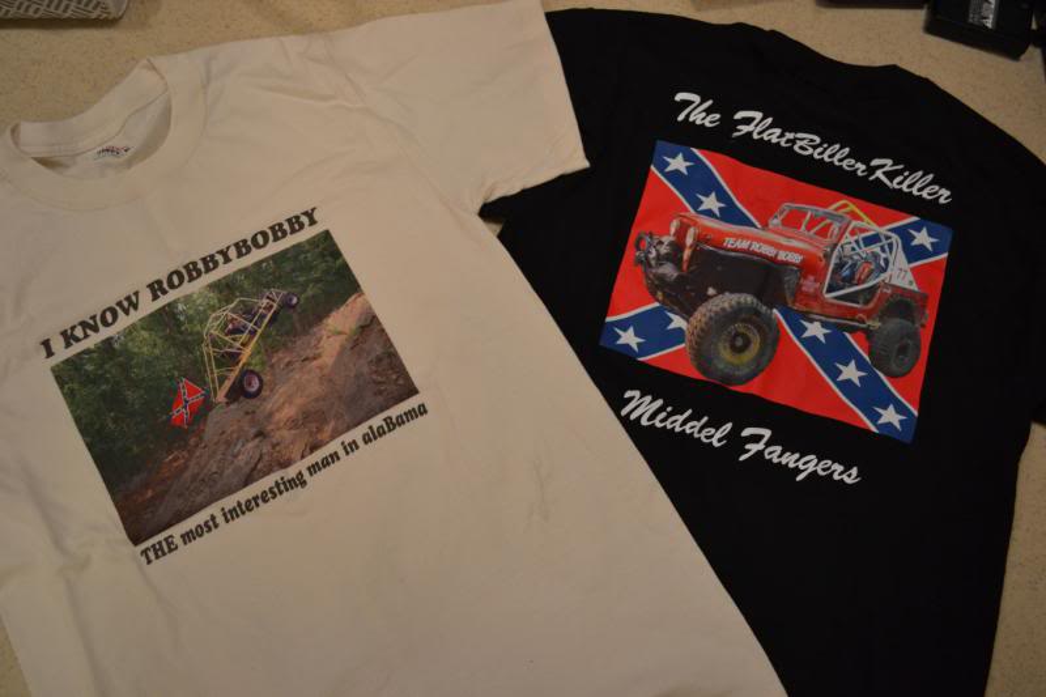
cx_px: 523
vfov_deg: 40.0
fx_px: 959
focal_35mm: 33
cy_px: 348
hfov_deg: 57.2
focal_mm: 22
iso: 640
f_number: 4
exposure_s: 1/60
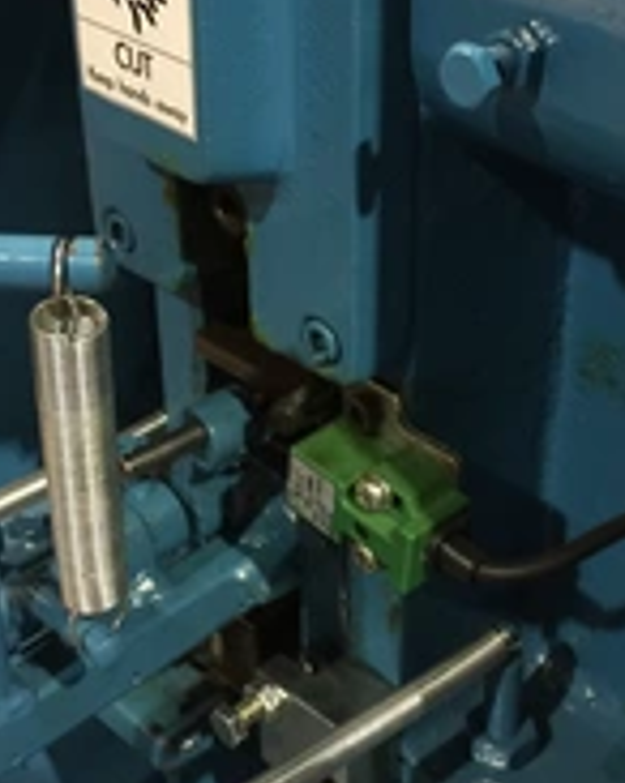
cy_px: 385
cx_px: 334
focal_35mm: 62
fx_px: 1436
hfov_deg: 24.6
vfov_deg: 30.5
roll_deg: +0.5
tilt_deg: -34.3
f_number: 2.2
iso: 100
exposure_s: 1/10
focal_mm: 4.15
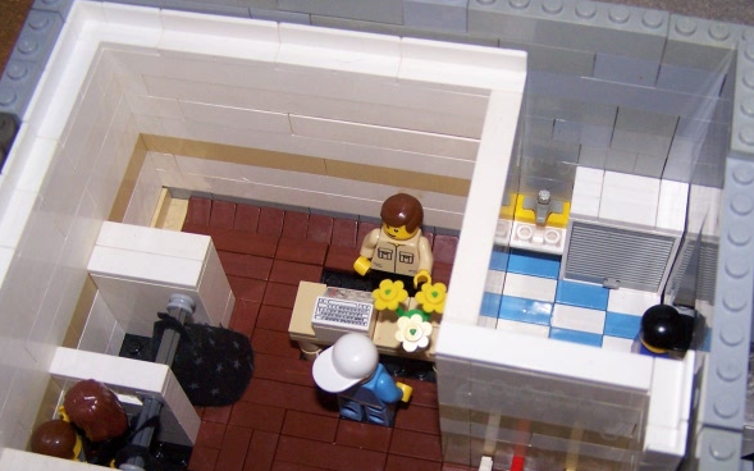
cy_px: 315
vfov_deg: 24.7
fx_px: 1068
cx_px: 447
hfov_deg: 38.7
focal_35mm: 52
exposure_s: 1/60
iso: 140
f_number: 2.8
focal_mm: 6.3
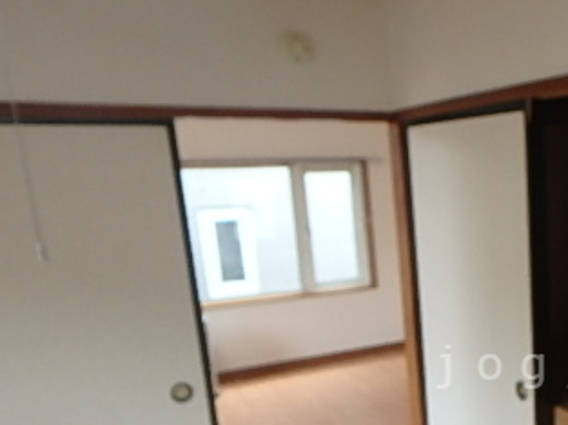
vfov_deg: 32.2
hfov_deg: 39.1
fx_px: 705
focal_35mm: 43
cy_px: 367
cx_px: 561
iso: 200
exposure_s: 1/50
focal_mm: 3.7
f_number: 3.5
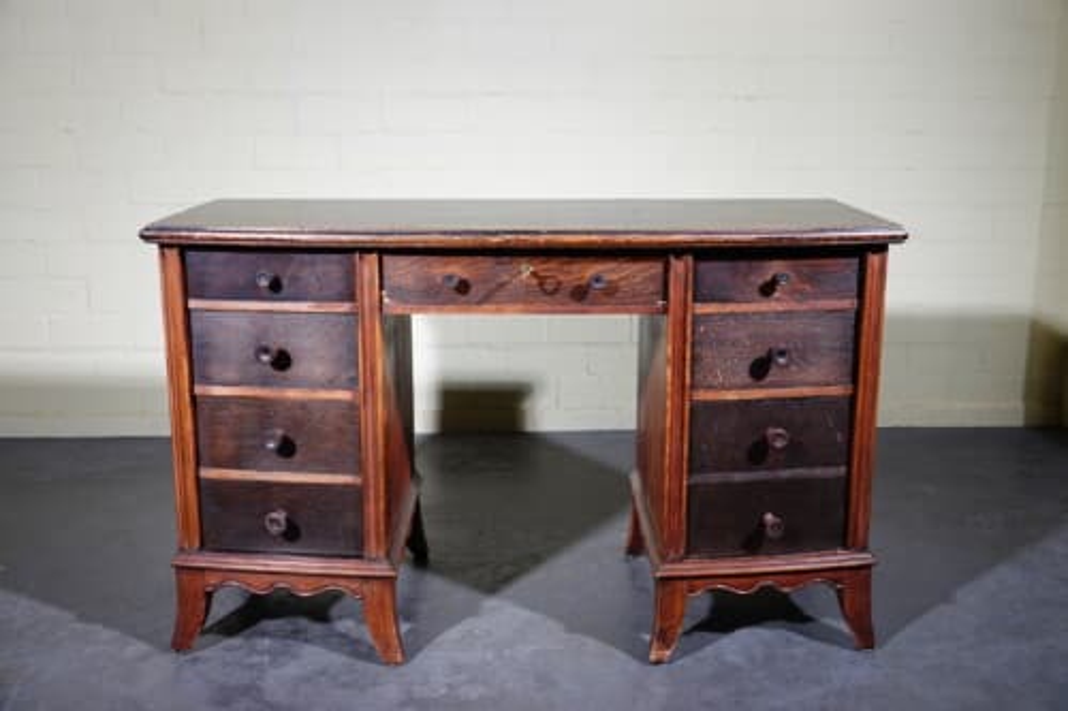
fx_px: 1097
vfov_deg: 35.9
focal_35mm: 37
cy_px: 356
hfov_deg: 51.9
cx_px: 534
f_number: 3.2
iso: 100
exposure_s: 1/60
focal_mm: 13.7
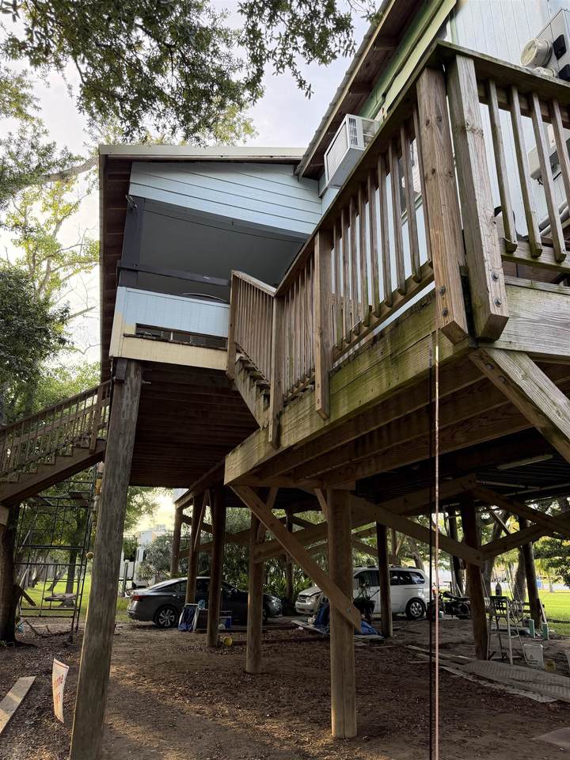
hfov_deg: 56.8
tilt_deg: +18.7
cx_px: 285
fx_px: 527
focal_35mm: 24
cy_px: 380
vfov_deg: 71.6
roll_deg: -0.3
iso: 200
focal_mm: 6.76
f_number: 1.78
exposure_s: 1/211
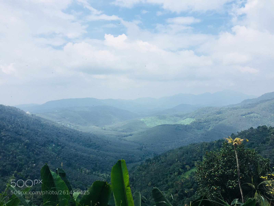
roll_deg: -0.6
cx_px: 137
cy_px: 103
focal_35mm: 29
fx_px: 230
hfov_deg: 61.7
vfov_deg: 48.2
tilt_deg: -0.9
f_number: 2.2
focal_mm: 4.15
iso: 32
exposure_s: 1/1799
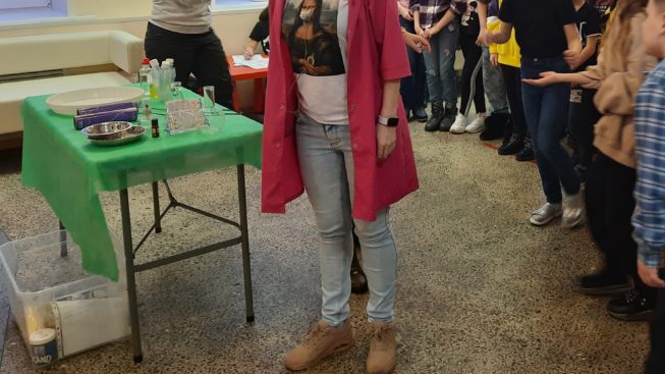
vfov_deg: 27.8
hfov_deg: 47.9
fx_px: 723
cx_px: 482
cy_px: 30
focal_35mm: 41
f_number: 1.8
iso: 320
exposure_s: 1/50
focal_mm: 5.23
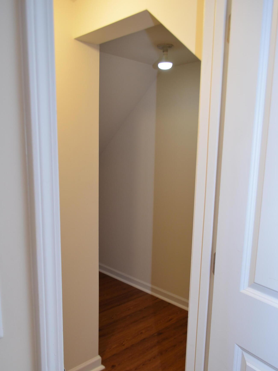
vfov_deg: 59.9
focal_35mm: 30
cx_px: 138
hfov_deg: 46.8
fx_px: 321
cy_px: 201
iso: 400
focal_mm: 18
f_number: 4.5
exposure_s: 1/80
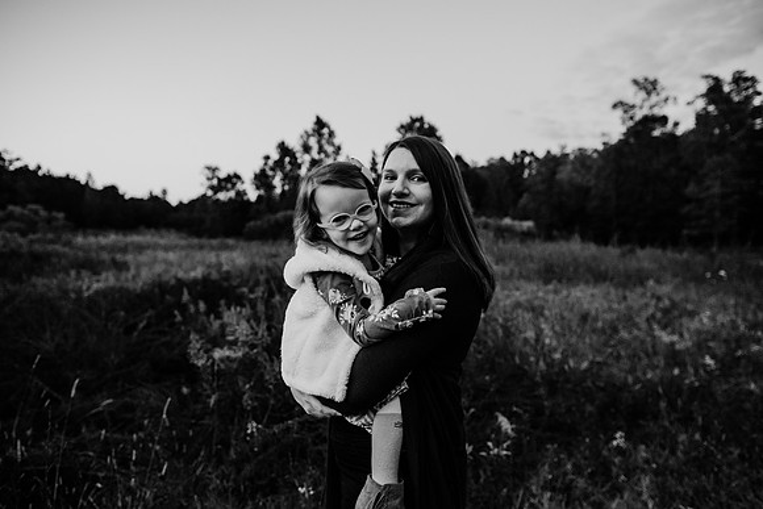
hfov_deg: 73.7
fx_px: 509
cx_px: 382
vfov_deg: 53.2
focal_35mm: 24
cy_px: 254
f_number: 2.8
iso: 800
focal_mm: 24
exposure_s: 1/250
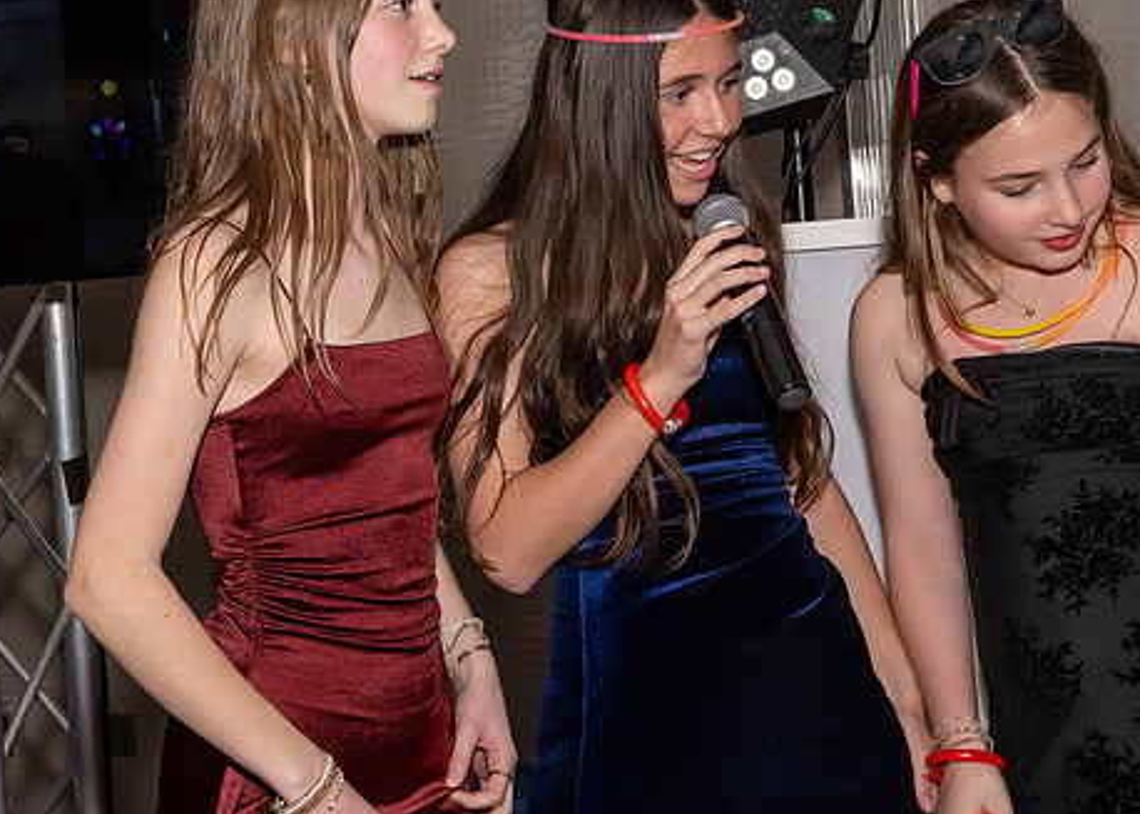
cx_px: 569
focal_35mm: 75
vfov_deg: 18.9
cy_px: 225
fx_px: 2428
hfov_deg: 26.4
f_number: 8
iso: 800
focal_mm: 32
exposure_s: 1/250
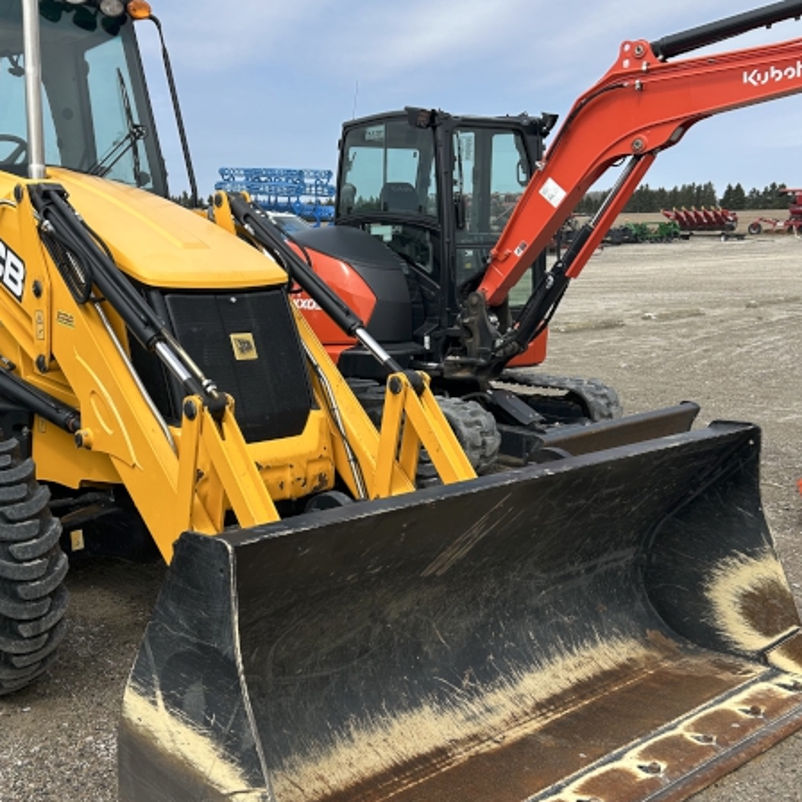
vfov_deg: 40.9
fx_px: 1075
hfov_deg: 40.5
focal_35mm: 41
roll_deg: +1.7
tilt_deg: -10.6
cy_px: 431
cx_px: 281
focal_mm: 5.7
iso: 50
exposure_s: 1/3356
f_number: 1.5
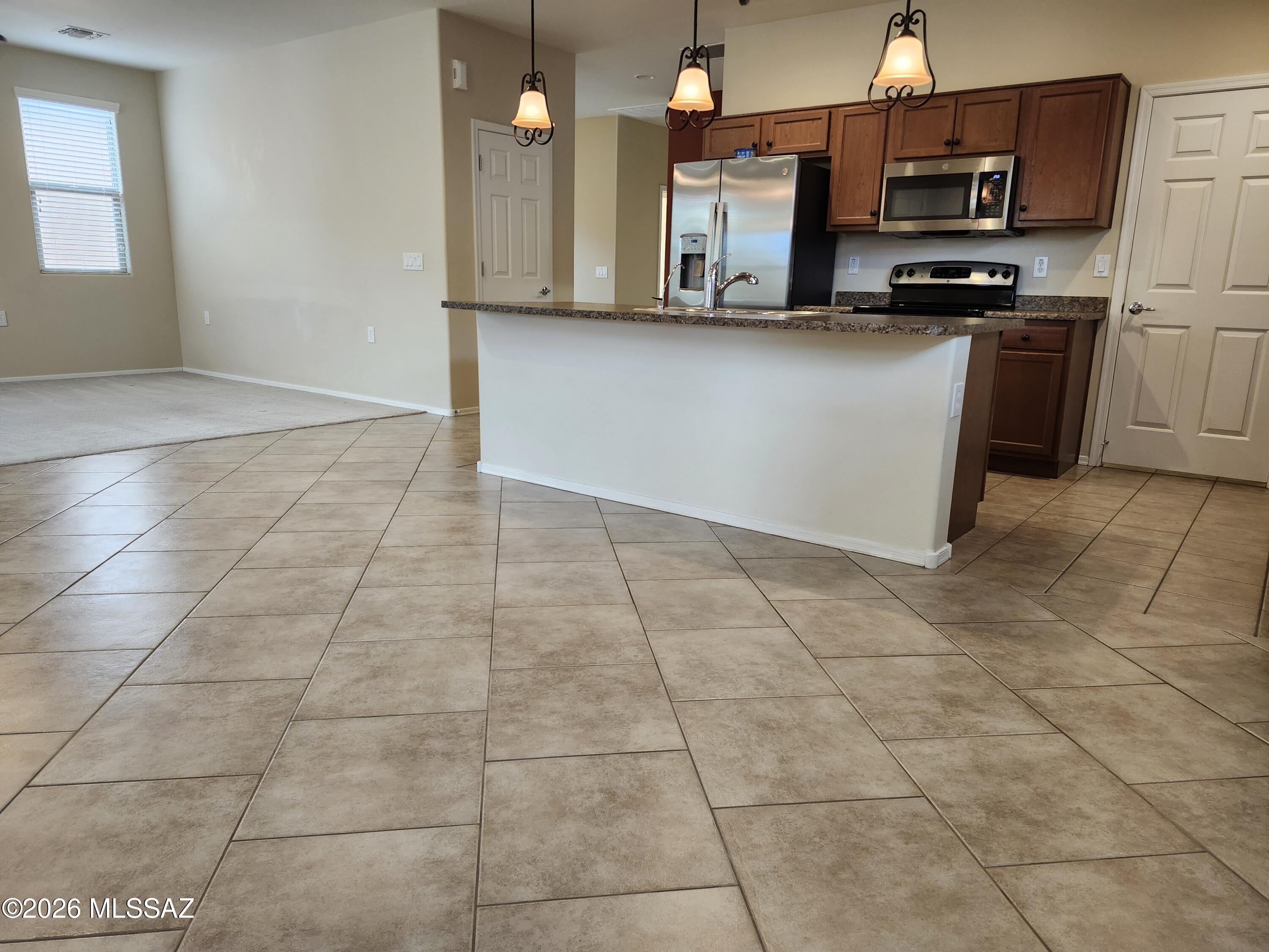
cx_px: 634
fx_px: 843
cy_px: 476
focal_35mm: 23
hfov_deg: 73.9
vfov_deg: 58.9
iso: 400
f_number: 1.8
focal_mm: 5.54
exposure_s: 1/120
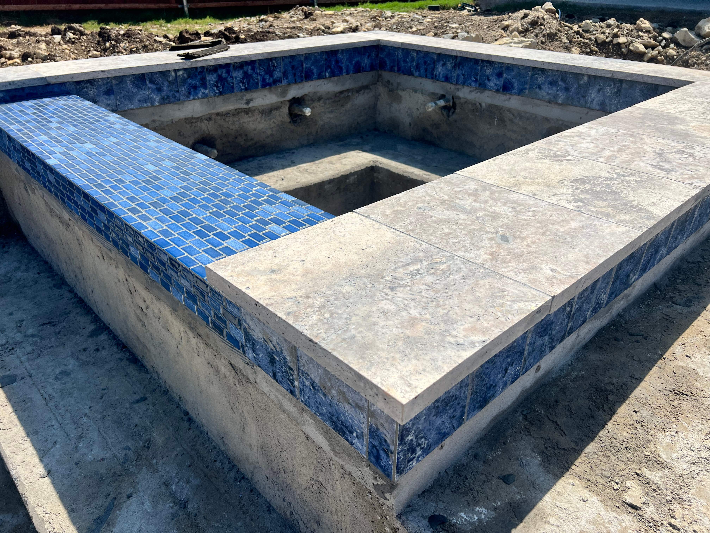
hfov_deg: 67.3
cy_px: 266
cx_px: 355
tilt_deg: -29.5
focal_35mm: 26
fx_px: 533
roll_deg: -0.5
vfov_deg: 53.1
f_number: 1.5
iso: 50
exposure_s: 1/6993
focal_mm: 5.7
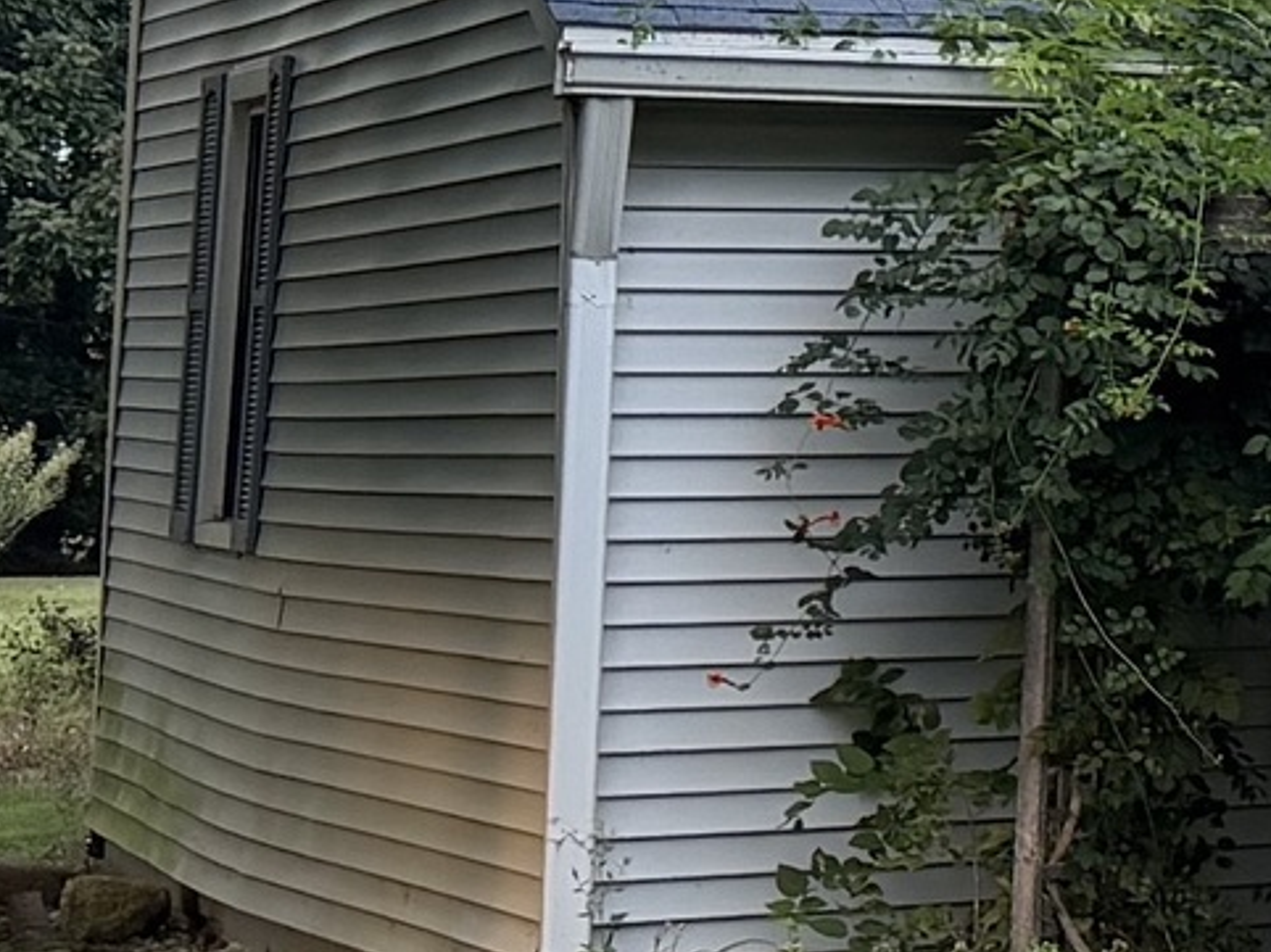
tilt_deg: +7.2
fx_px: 5615
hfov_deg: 10.6
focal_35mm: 153
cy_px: -309
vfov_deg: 9.5
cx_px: 3275
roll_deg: +0.3
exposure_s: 1/124
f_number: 1.78
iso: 200
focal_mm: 6.76
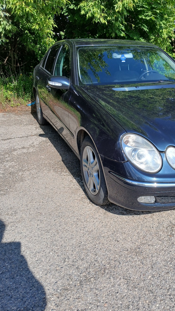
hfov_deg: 37.1
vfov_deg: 62.6
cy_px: 154
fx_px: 256
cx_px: 124
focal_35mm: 31
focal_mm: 3.98
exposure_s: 1/457
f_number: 1.8
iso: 20
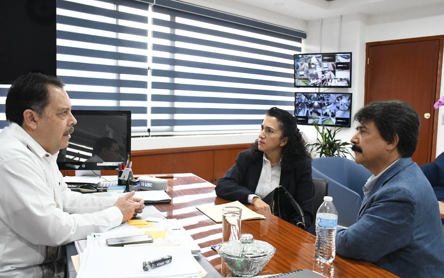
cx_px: 222
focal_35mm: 35
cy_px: 147
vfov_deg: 36.3
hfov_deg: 55.3
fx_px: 423
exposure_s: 1/125
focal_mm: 23
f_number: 5
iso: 4000
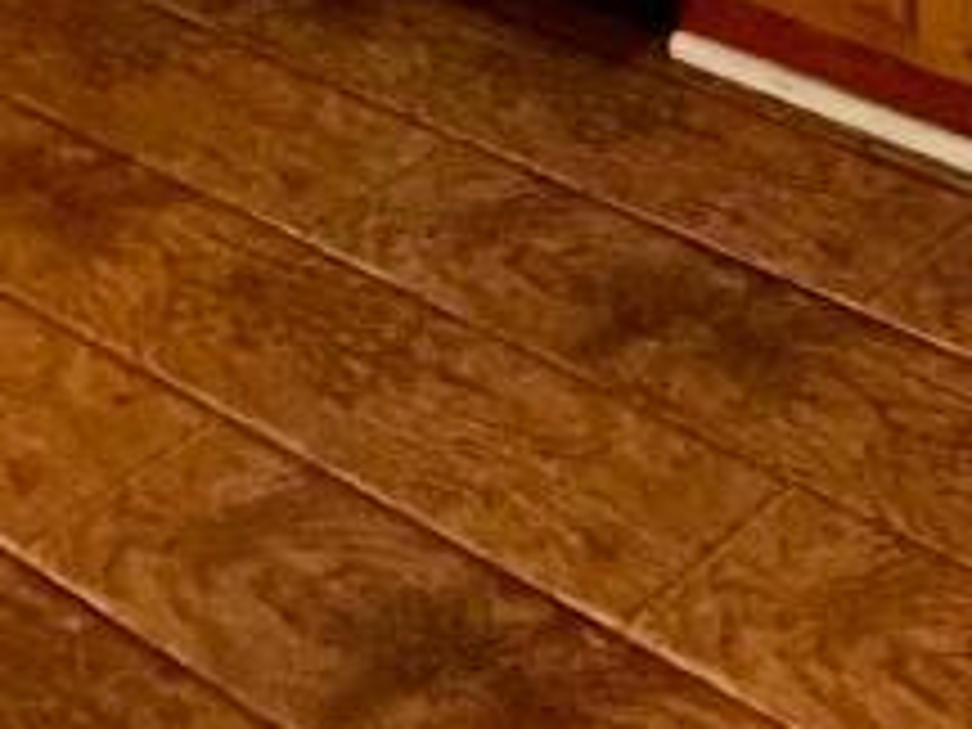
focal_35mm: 97
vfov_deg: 10.9
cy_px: -1370
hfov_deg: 18.0
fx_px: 2724
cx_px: 1467
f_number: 2.2
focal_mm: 2.22
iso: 320
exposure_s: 1/60
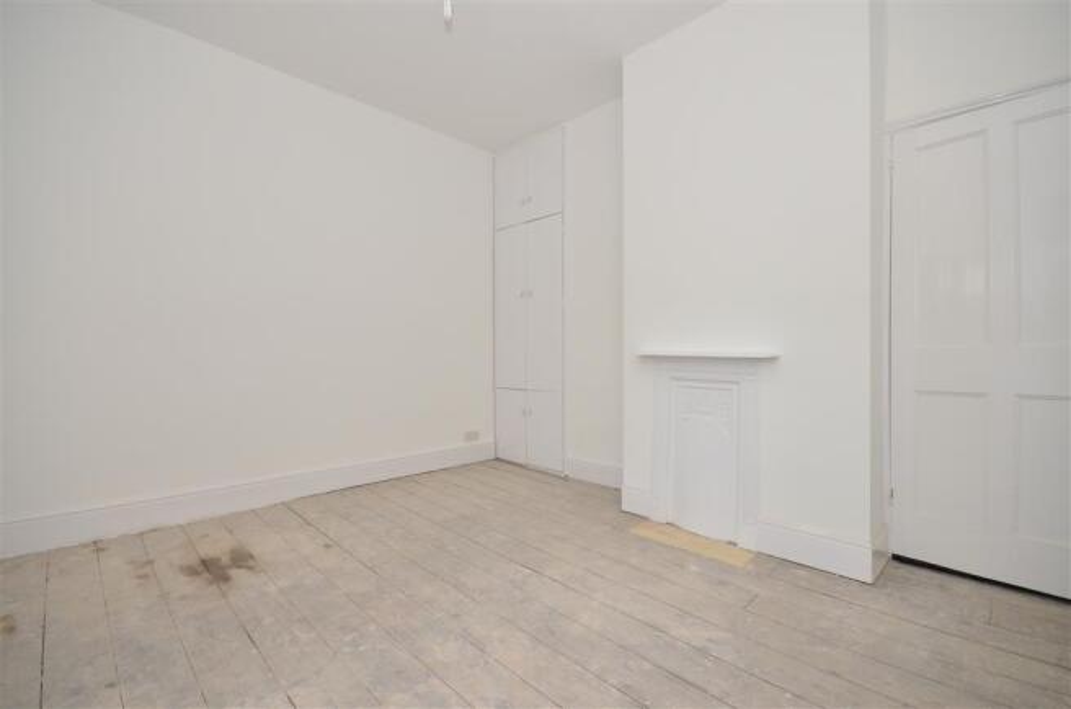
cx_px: 536
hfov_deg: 100.5
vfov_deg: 77.0
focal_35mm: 15
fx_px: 445
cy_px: 354
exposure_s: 1/200
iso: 640
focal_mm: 10
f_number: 8
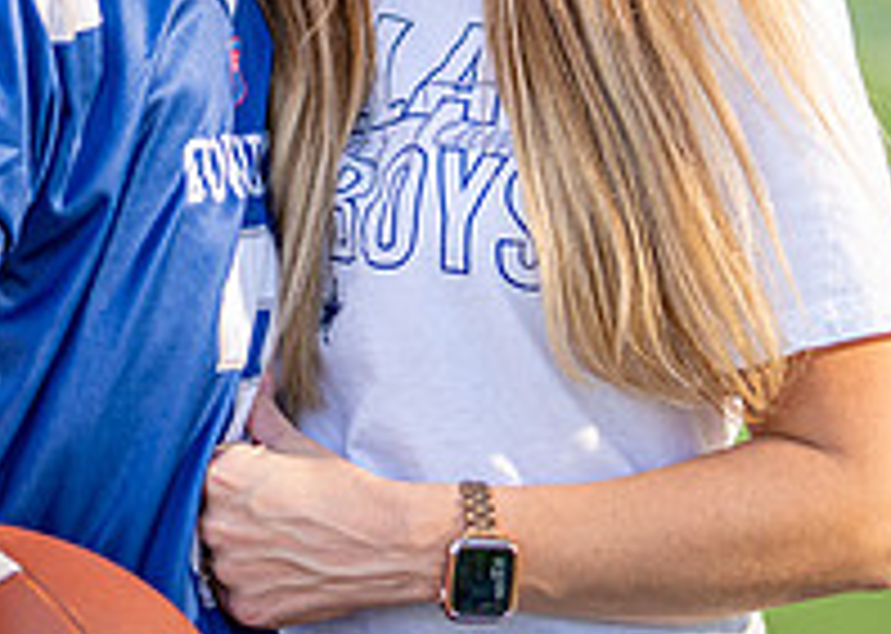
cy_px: -6
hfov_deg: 11.5
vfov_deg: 8.2
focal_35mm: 174
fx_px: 4399
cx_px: 275
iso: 125
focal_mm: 50
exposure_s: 1/3200
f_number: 1.2
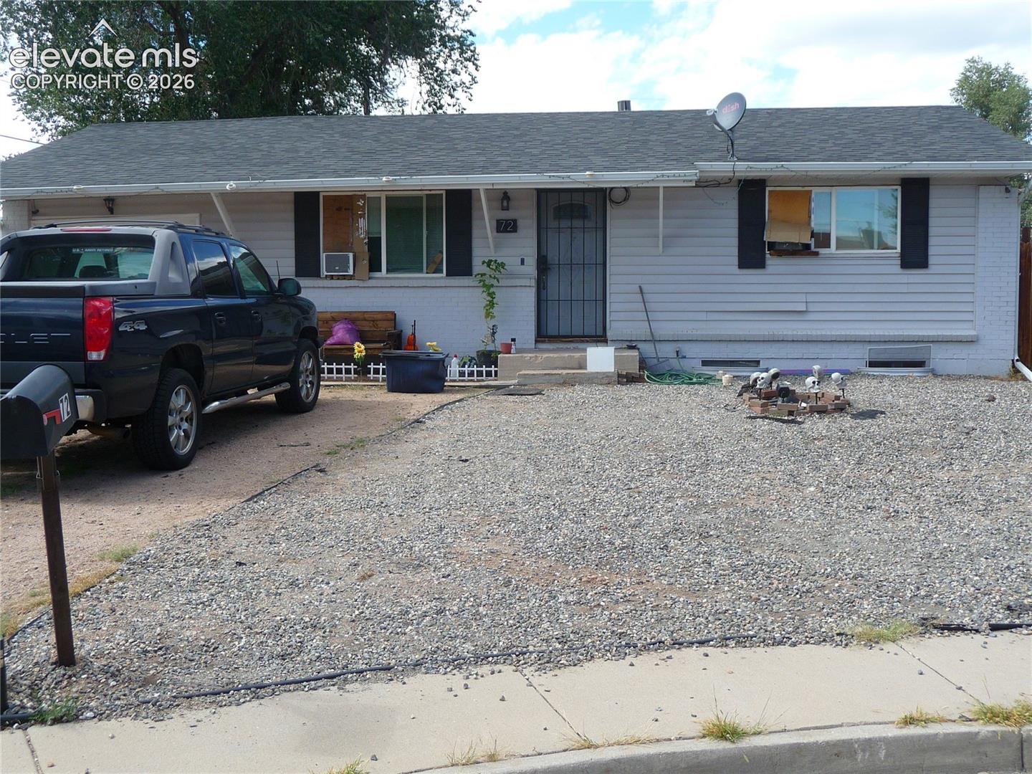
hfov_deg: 43.9
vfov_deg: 33.6
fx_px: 1282
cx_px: 516
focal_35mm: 43
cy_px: 387
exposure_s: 1/400
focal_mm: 7.1
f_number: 4
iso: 100
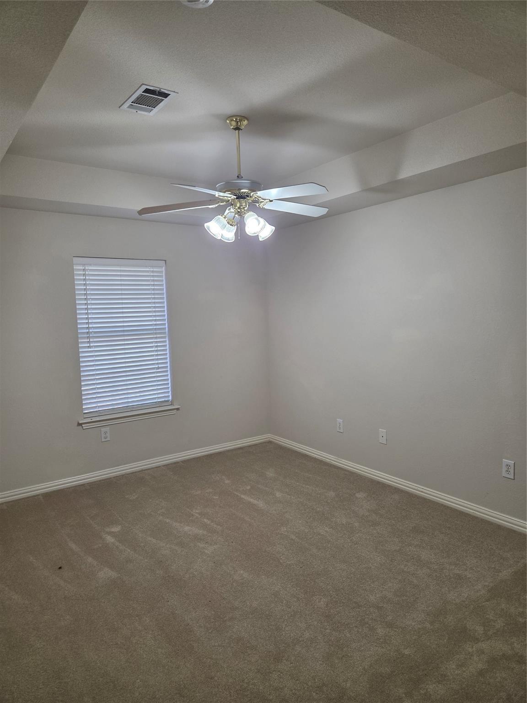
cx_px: 264
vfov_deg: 73.9
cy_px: 352
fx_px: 467
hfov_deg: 58.9
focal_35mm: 23
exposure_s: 1/120
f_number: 1.8
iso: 200
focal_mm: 5.4
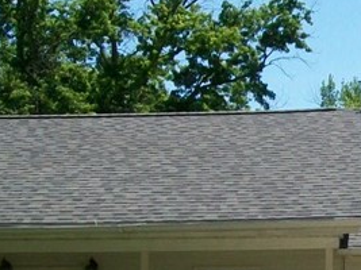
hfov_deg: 13.8
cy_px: 277
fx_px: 1439
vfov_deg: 10.6
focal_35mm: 138
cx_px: 450
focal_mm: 6
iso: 64
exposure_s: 1/400
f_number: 4.8
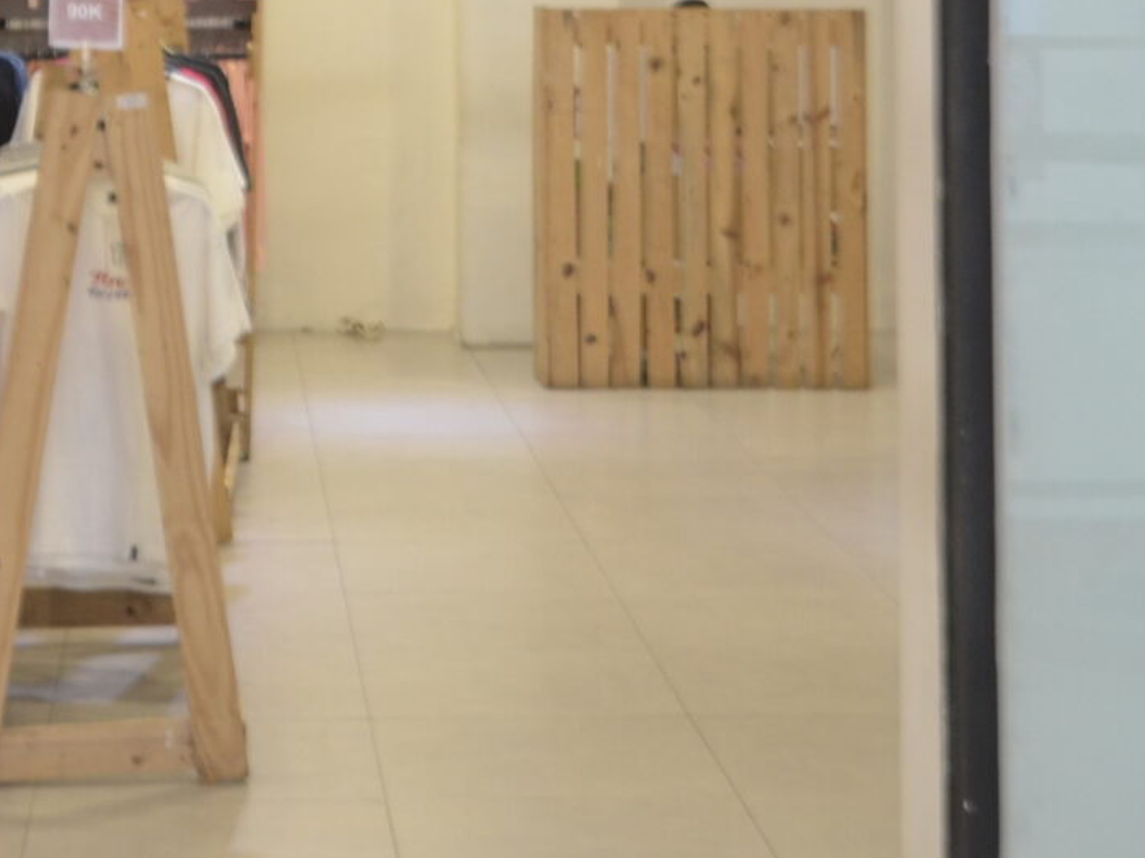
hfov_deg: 18.5
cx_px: 217
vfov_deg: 13.6
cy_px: -202
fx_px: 3472
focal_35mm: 105
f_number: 4
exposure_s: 1/60
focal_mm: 20
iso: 560
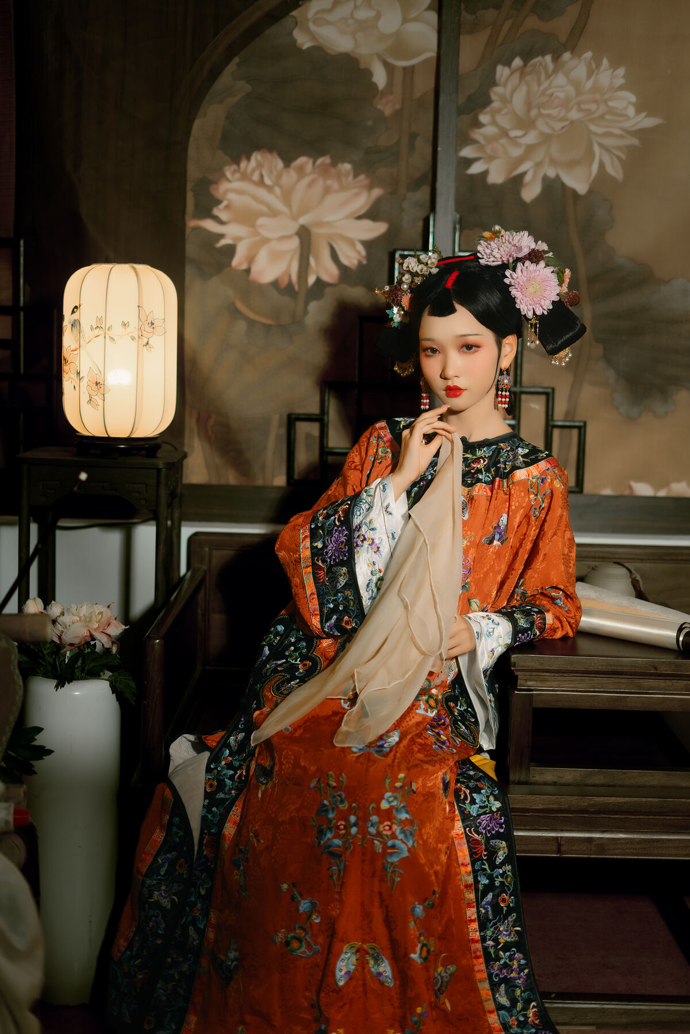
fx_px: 1437
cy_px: 517
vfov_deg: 39.6
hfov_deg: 27.0
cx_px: 345
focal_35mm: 50
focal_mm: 50
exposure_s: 1/160
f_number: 2
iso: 100
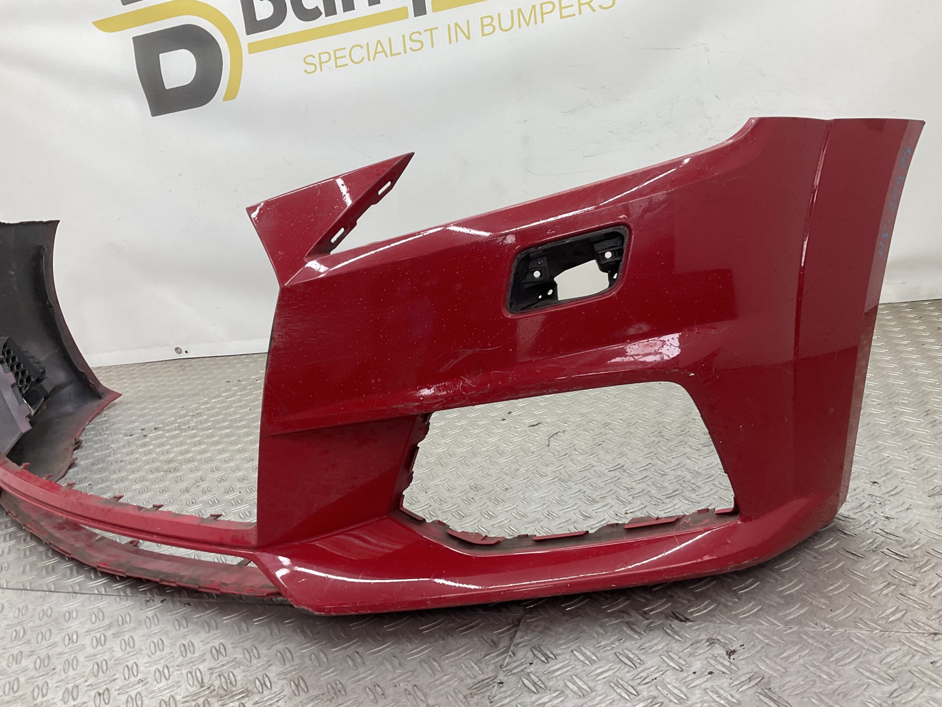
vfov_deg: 48.2
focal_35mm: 29
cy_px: 354
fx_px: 789
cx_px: 471
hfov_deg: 61.7
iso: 32
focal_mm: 3
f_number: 1.8
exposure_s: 1/120
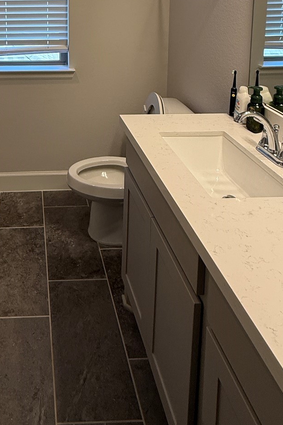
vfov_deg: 50.3
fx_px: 377
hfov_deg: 38.8
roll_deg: +0.8
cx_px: 39
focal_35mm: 32
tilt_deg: -7.0
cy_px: 23
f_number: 2.2
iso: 80
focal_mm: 2.22
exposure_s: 1/120
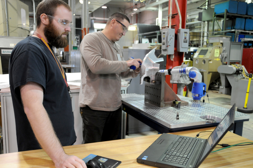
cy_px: 84
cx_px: 126
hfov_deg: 57.3
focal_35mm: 33
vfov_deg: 39.9
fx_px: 232
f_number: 3.8
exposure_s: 1/40
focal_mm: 22
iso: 1000
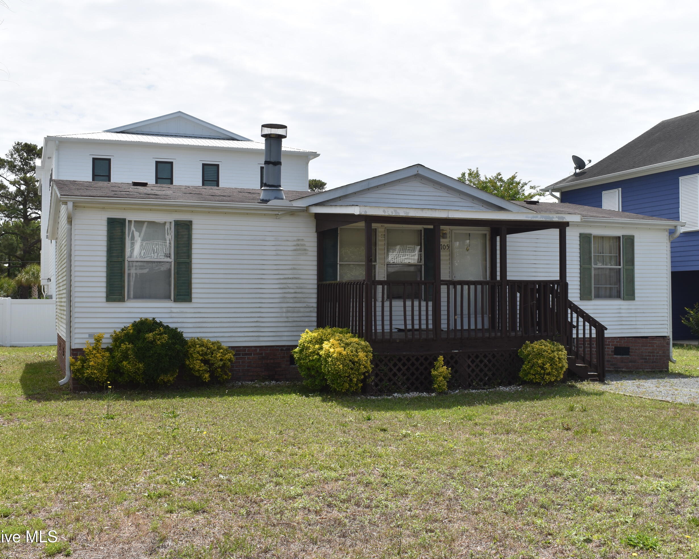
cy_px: 278
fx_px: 819
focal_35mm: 40
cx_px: 363
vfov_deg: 37.7
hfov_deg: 46.2
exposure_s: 1/320
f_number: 9
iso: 100
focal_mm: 23
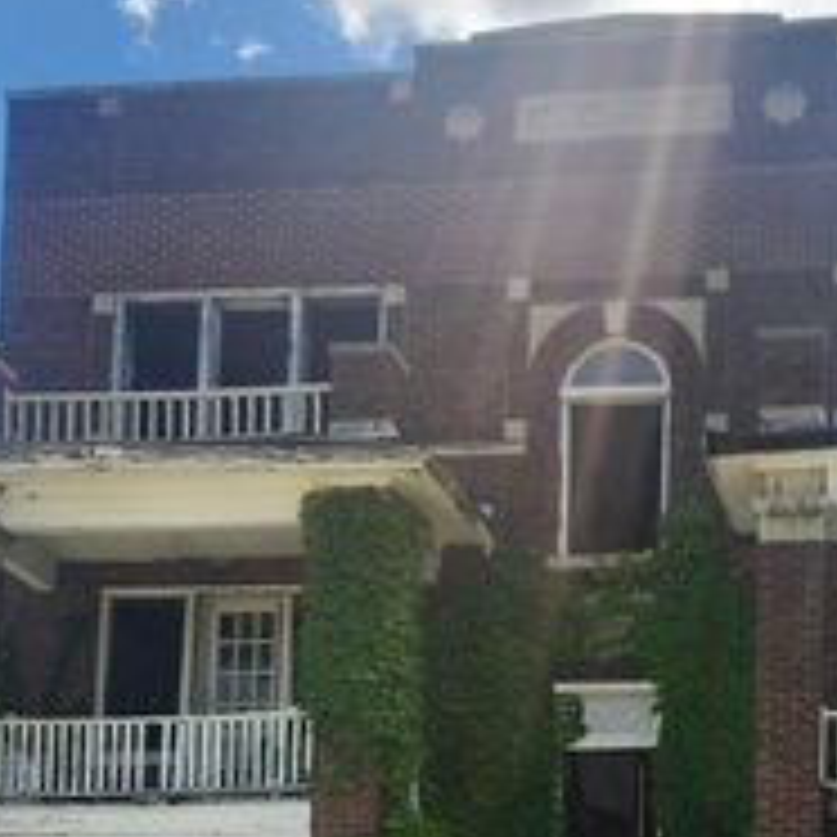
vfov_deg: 23.2
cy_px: 909
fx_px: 1915
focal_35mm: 70
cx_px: 693
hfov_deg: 24.2
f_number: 1.8
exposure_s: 1/1854
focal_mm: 5.4
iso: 20
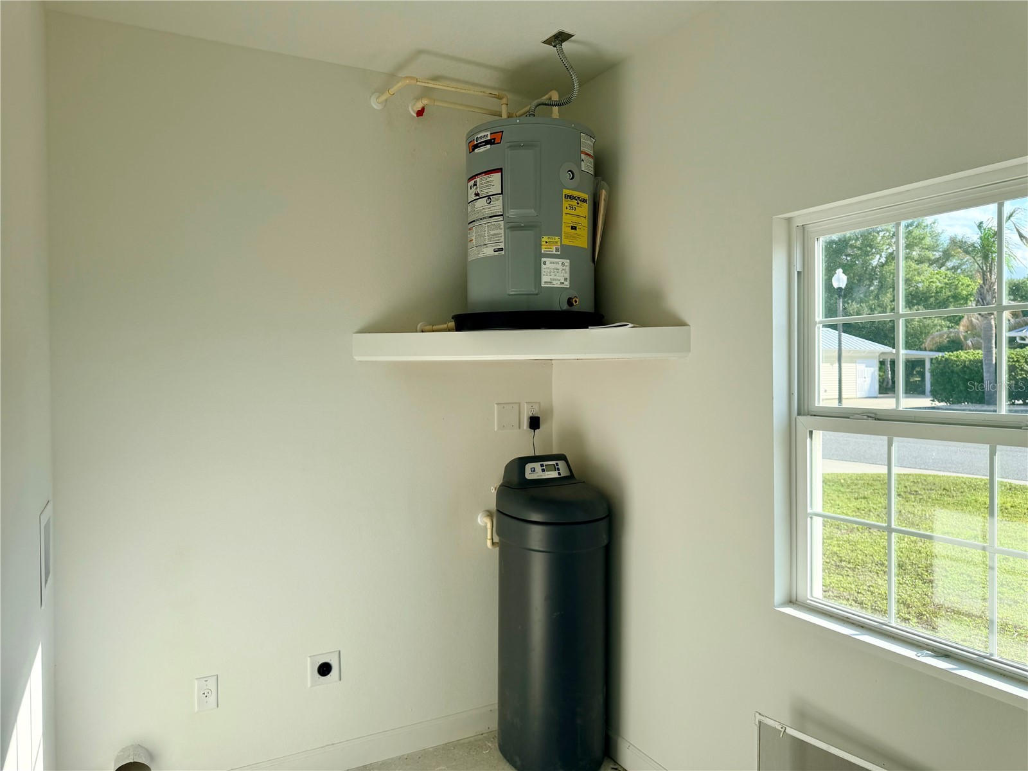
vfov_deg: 56.8
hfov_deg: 71.6
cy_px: 386
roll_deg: +0.4
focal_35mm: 24
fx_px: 713
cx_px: 514
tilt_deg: +0.7
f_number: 1.78
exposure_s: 1/1314
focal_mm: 6.76
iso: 80
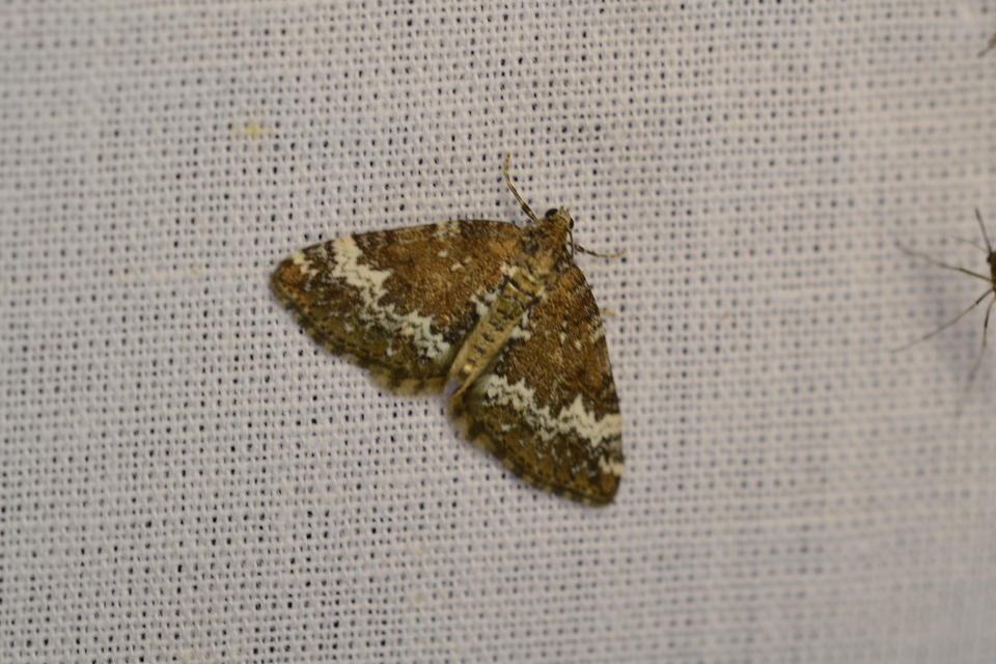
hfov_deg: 7.4
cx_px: 498
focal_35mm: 278
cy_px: 332
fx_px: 7677
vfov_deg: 5.0
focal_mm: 185
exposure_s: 1/125
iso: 400
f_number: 5
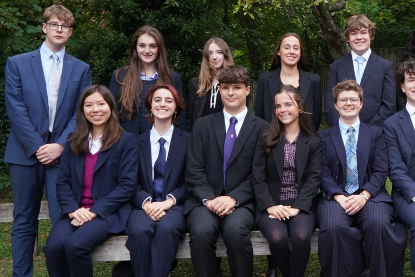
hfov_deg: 35.2
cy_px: 135
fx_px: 611
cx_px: 377
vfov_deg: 25.5
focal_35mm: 53
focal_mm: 18
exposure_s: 1/80
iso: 400
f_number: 9
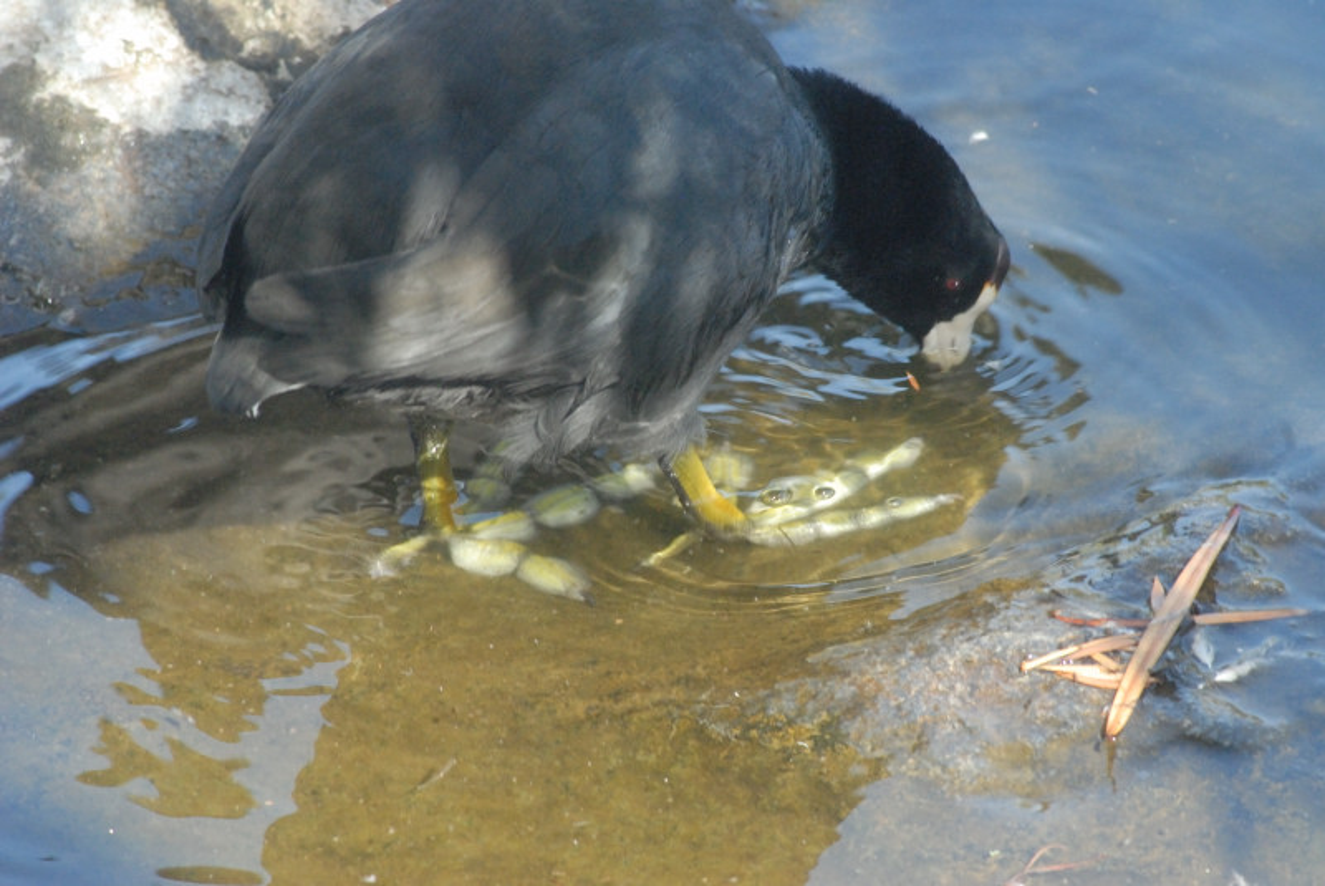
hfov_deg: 6.9
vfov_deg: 4.6
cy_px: 443
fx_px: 11051
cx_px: 662
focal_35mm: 300
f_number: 13
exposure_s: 1/125
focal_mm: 200
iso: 1600
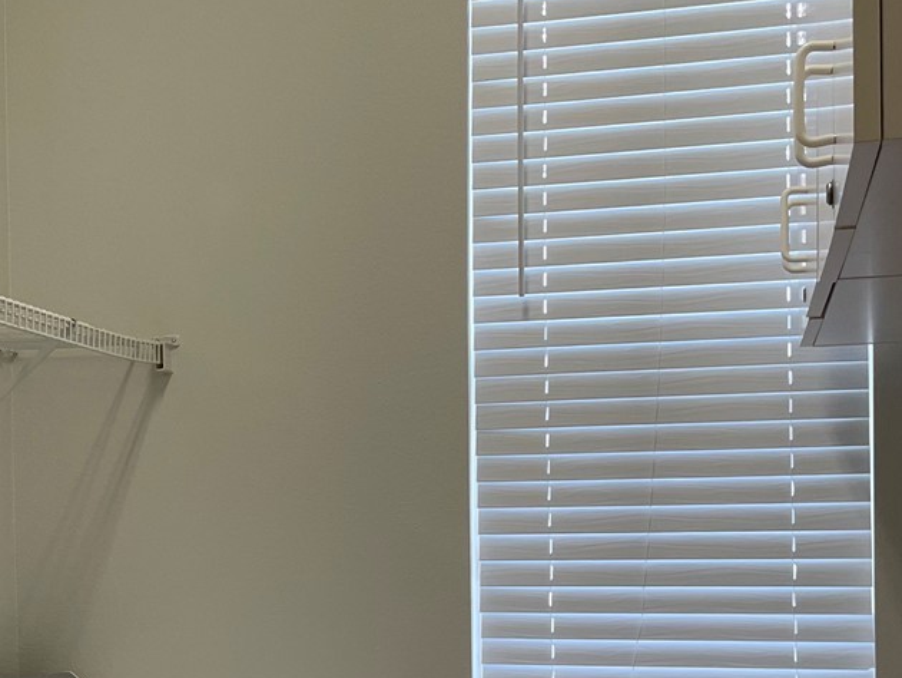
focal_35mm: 66
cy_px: 546
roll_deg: +1.2
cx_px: 229
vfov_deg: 22.0
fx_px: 1720
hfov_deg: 28.9
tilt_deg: -1.5
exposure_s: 1/120
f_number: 1.6
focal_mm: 4.2
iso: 100
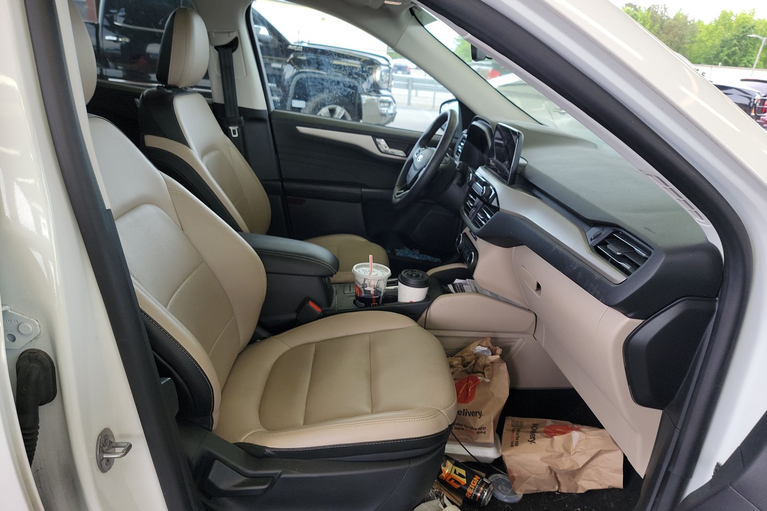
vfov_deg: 51.3
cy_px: 268
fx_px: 533
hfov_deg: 71.5
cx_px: 384
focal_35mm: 25
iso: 57
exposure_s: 1/59
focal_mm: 6.7
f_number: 1.8
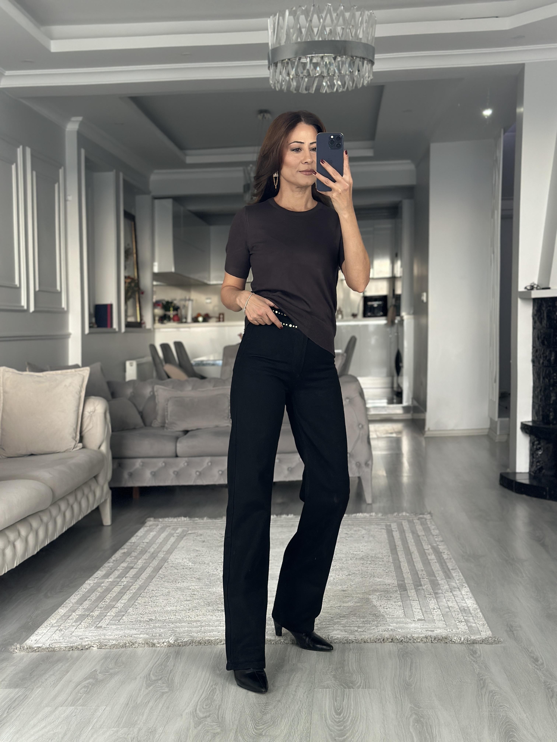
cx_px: 278
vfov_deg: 39.7
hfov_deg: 30.3
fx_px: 1030
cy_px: 371
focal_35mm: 48
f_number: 1.78
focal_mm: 6.86
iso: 160
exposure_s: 1/60
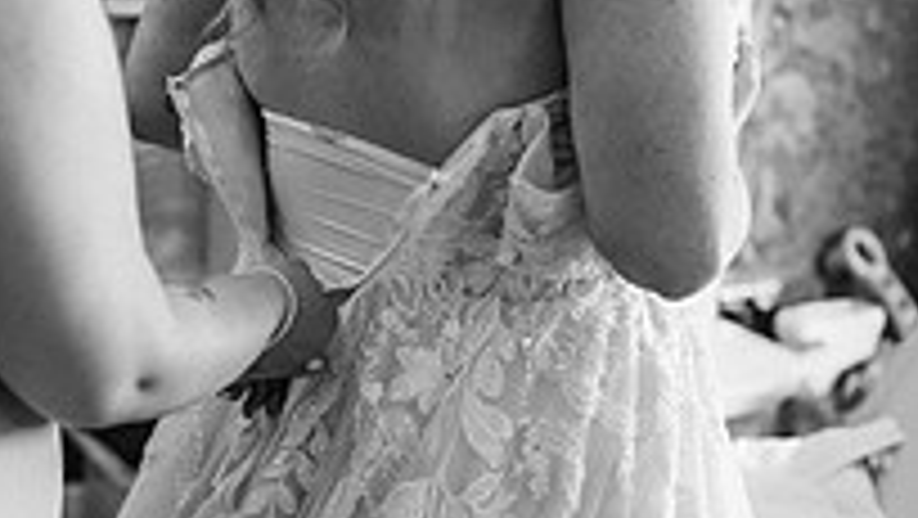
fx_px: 1973
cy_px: 396
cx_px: 252
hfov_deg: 25.9
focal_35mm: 81
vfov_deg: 14.9
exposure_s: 1/250
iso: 1800
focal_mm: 35
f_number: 1.8
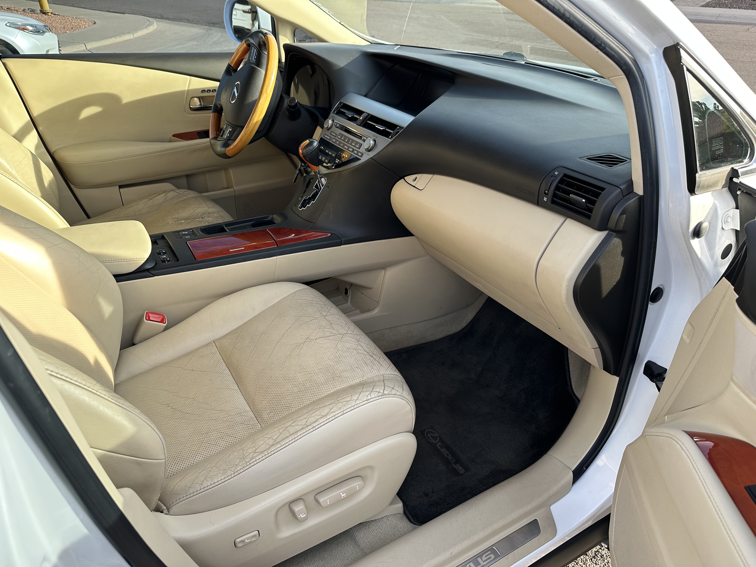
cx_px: 378
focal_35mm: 24
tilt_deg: -31.5
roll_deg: +0.8
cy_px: 284
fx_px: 524
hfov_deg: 71.6
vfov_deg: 56.8
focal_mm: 6.86
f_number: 1.78
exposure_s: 1/386
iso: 80
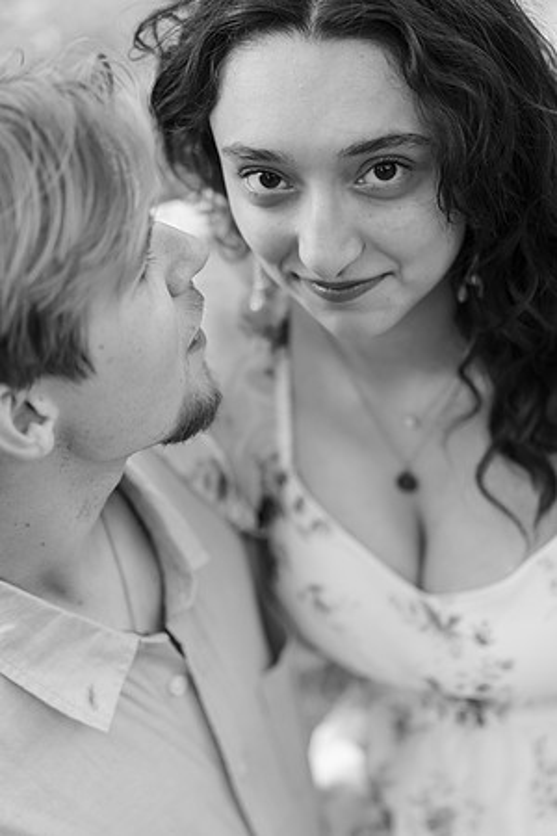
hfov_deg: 16.1
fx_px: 1973
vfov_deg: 23.9
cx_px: 278
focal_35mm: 85
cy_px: 418
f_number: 2.5
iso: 800
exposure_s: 1/160
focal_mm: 85
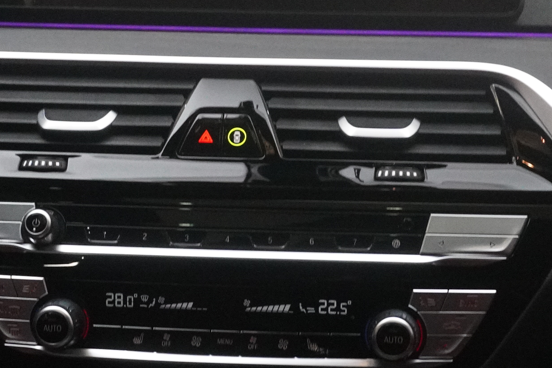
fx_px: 1564
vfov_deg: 13.4
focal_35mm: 102
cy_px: 194
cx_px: 255
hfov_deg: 20.0
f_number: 6.3
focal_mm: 28
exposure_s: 1/80
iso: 6400
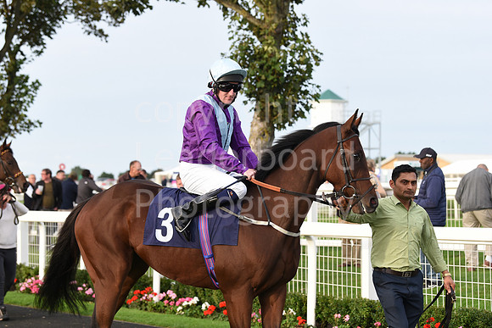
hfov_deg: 23.6
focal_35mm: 86
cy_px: 164
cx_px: 246
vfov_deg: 15.9
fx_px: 1176
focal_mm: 86
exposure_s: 1/800
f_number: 4.5
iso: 640
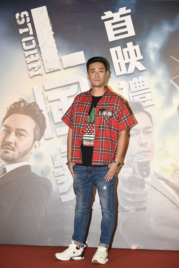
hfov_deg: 14.4
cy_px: 134
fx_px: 709
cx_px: 90
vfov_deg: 21.5
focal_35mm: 95
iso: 1600
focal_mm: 95
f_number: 6.3
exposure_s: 1/200
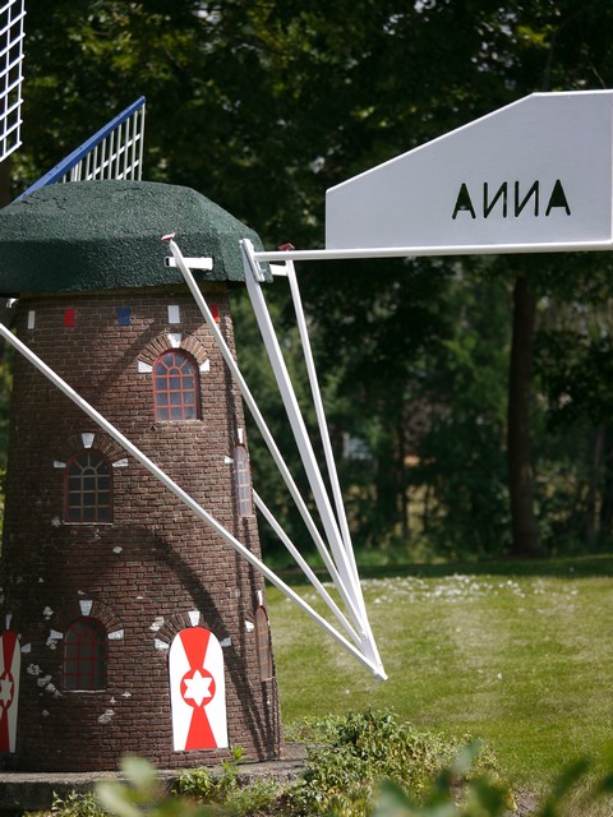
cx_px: 306
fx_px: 4722
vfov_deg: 9.9
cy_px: 408
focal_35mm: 200
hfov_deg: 7.4
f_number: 4.5
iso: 100
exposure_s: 1/640
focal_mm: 100
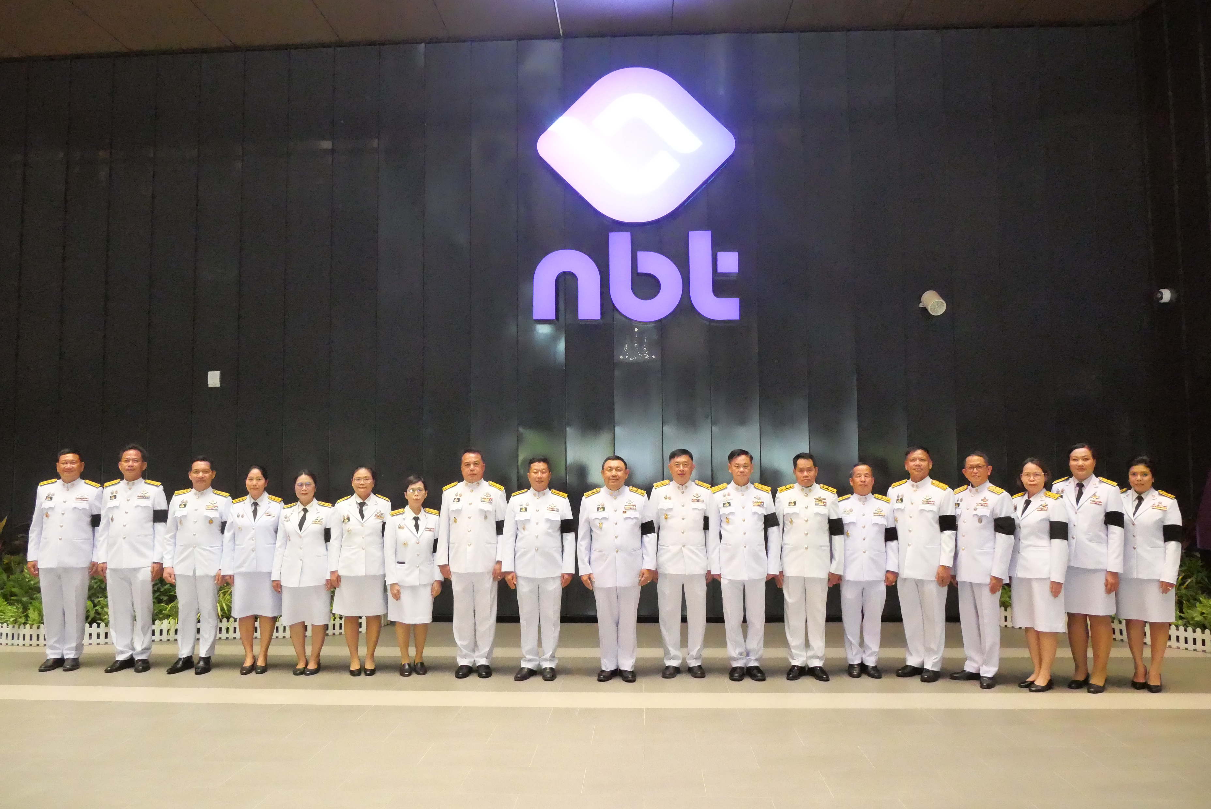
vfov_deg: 53.2
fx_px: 808
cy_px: 404
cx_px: 606
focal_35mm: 24
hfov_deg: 73.7
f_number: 5.6
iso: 10000
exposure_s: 1/250
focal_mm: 12
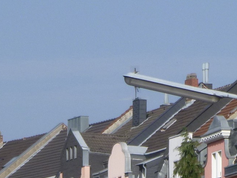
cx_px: 177
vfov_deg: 3.4
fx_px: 2965
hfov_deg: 4.6
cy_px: 228
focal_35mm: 433
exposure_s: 1/400
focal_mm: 18
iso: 100
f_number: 5.7
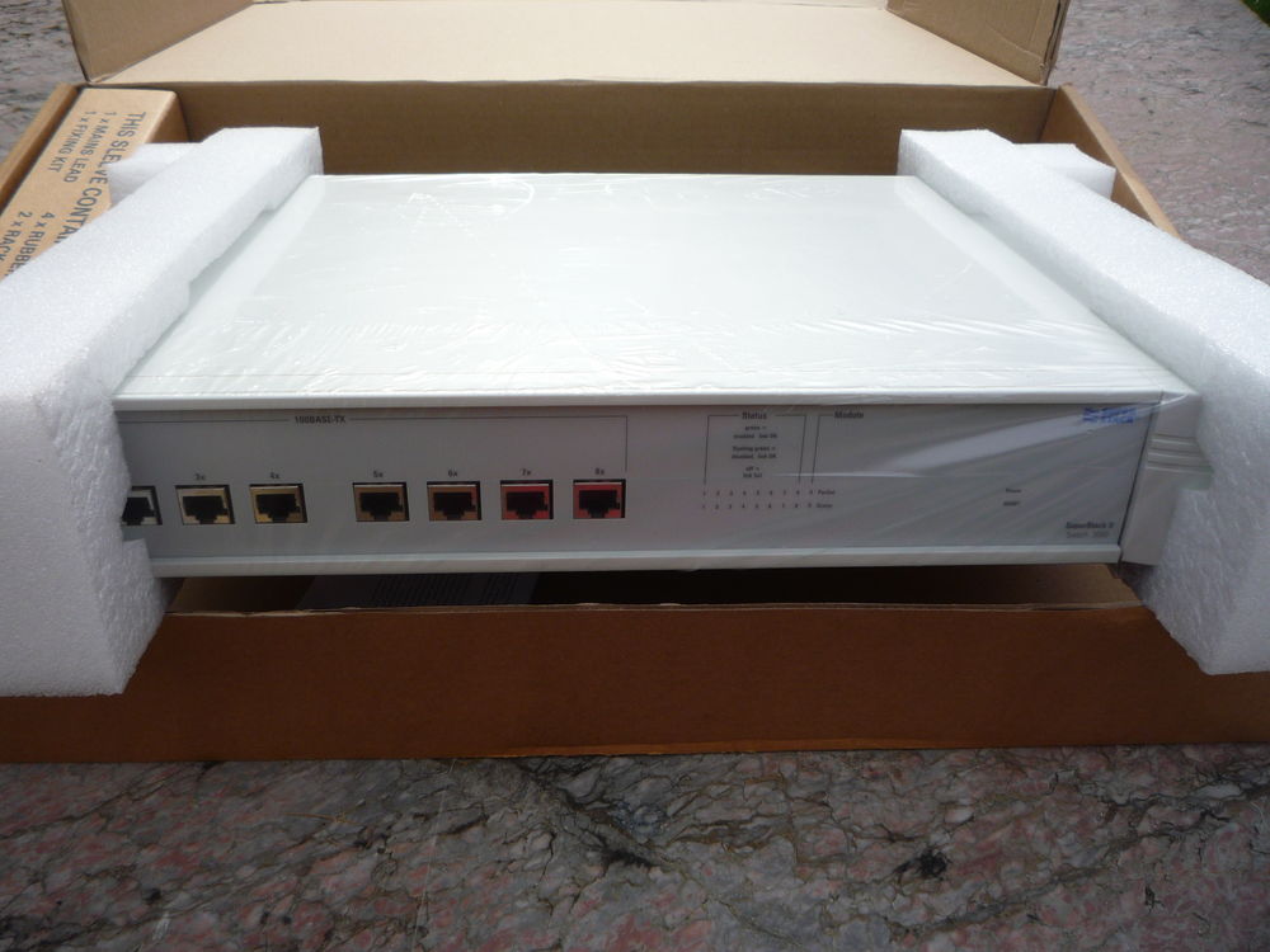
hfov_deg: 60.0
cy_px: 476
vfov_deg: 46.8
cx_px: 635
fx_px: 1101
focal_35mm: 30
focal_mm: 5.2
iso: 100
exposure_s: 1/400
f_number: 4
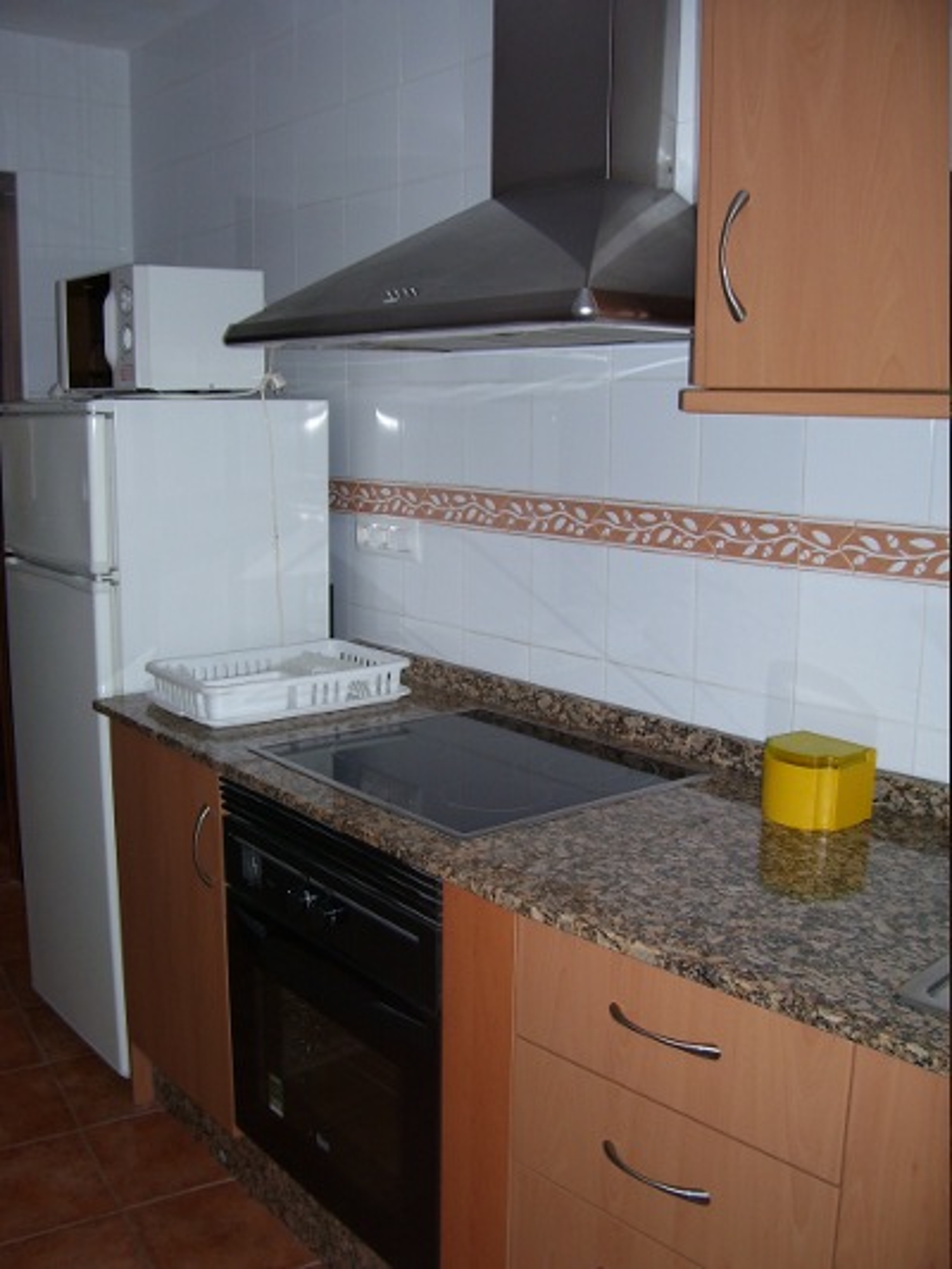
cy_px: 634
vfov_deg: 53.9
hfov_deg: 41.8
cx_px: 476
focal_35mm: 34
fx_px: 1246
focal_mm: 5.6
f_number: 2.7
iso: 80
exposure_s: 1/60
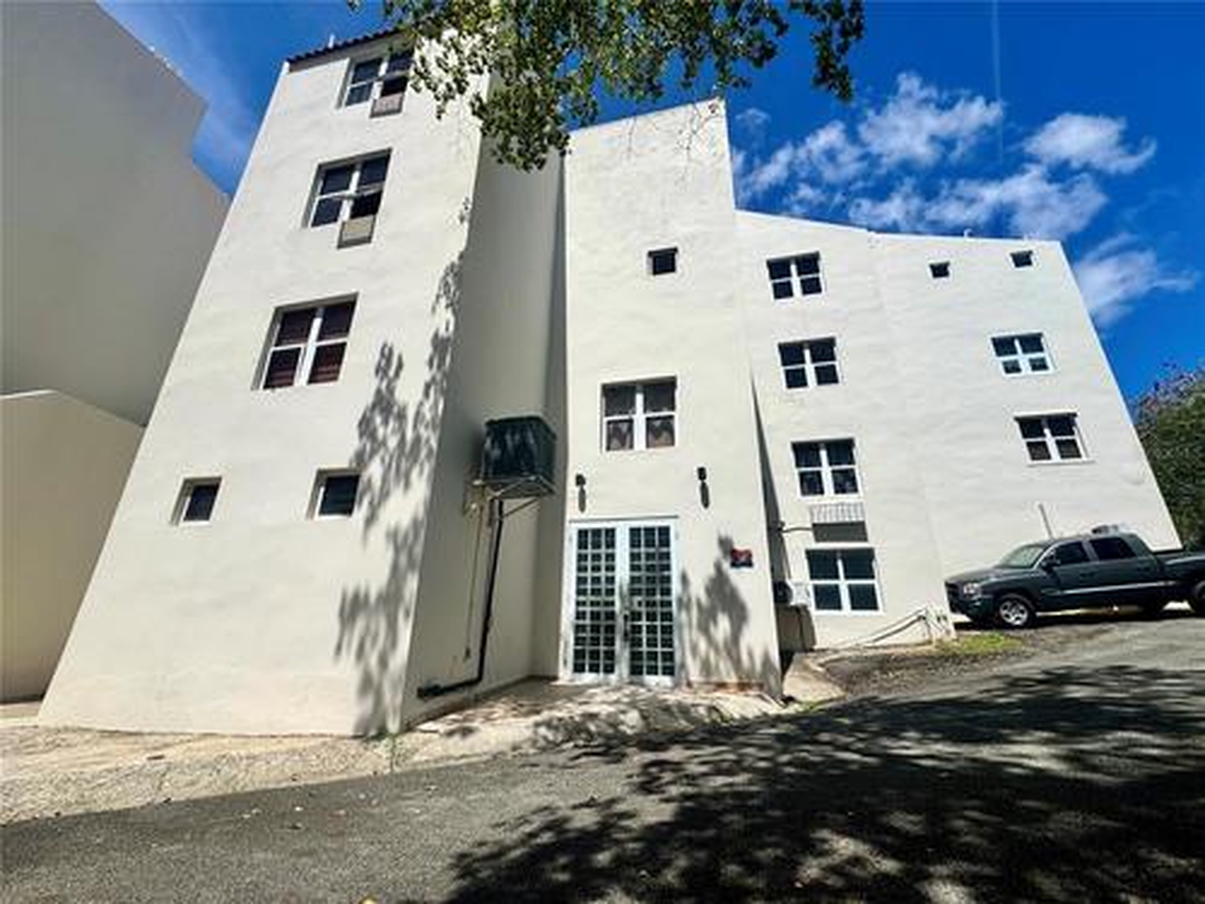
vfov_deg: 85.7
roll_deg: -1.5
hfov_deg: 102.1
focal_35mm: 14
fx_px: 487
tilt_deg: +20.1
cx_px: 602
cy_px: 452
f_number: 2.2
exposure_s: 1/4132
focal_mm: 2.22
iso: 50
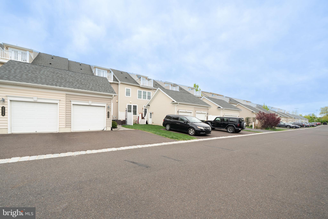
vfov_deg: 90.0
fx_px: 109
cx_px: 164
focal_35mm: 12
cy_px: 110
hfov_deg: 112.6
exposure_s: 1/125
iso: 100
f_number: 7.1
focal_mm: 12
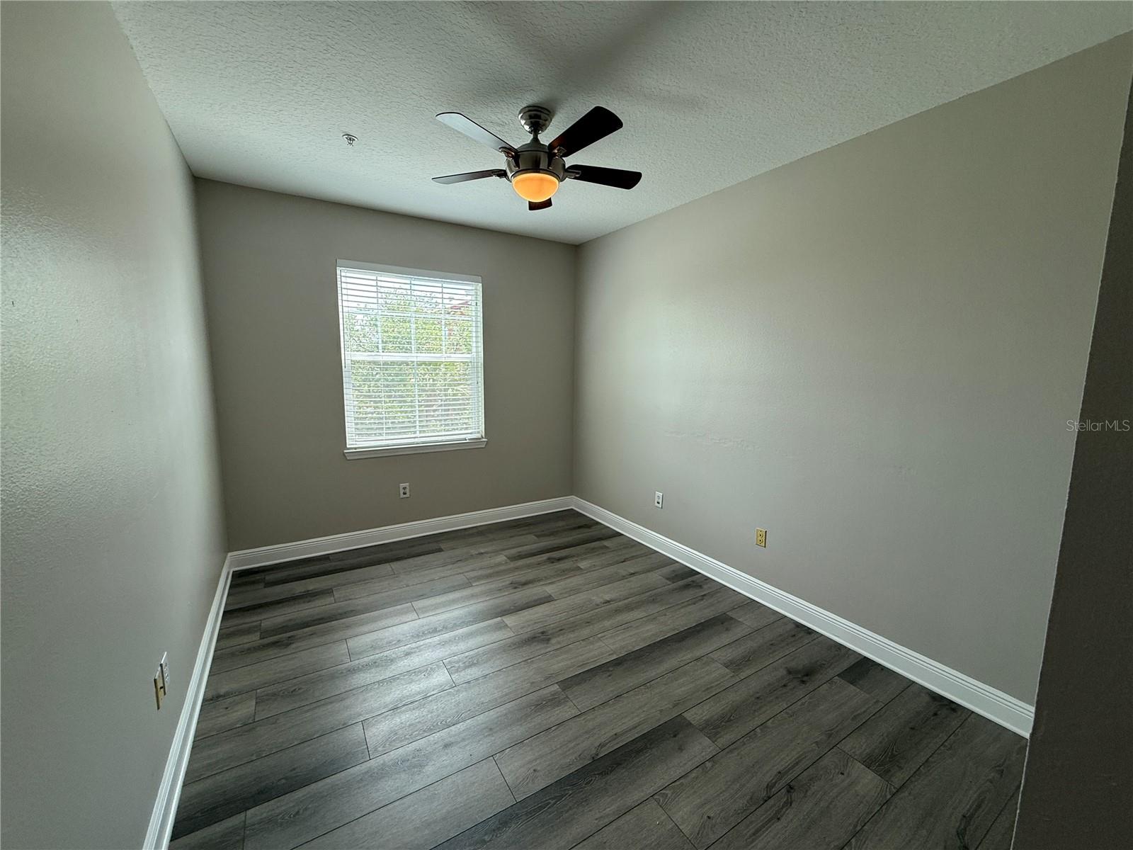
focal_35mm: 14
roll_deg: -0.6
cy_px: 425
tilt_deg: -7.8
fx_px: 458
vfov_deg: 85.7
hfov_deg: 102.1
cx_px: 566
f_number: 2.2
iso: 80
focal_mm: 2.22
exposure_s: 1/120
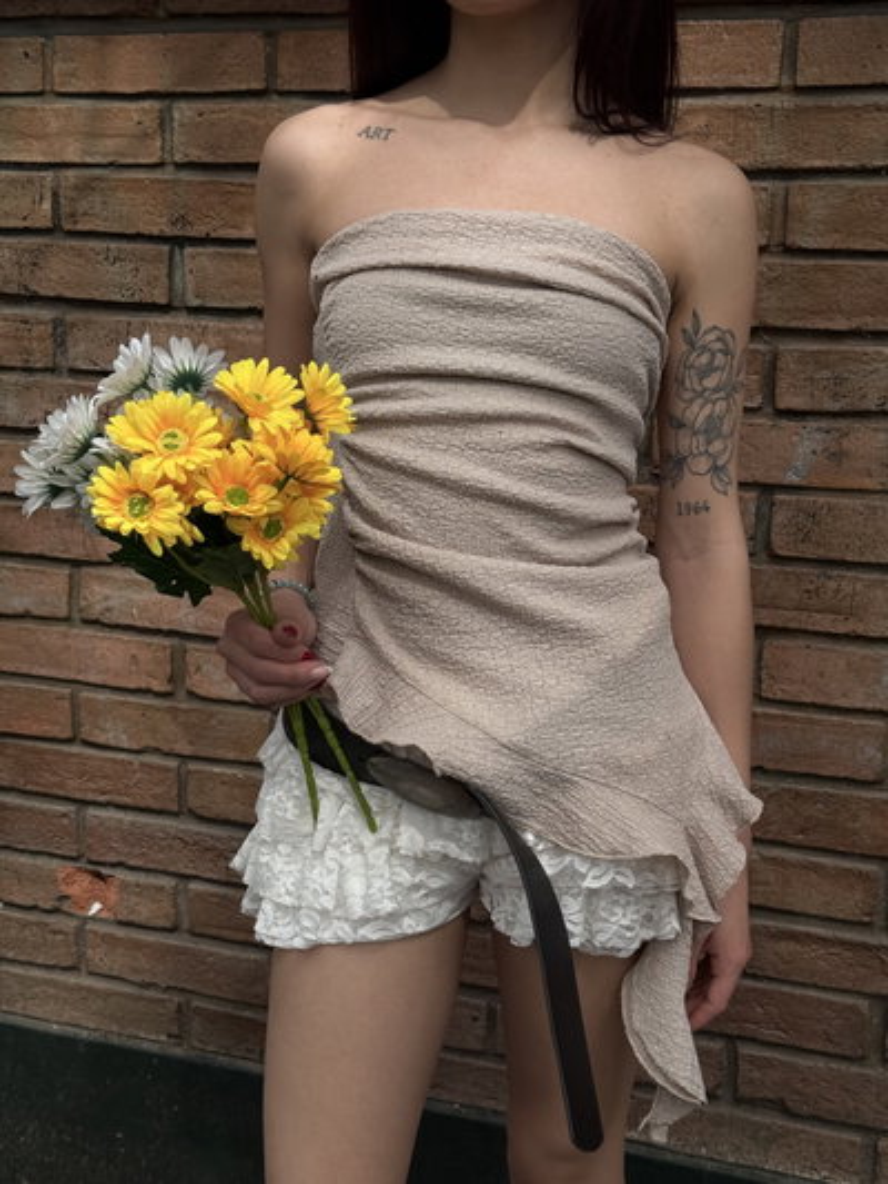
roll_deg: -1.4
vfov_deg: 39.6
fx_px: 1641
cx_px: 444
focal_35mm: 48
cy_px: 592
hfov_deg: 30.3
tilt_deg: -11.5
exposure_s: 1/5208
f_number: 1.78
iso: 64
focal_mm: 6.76
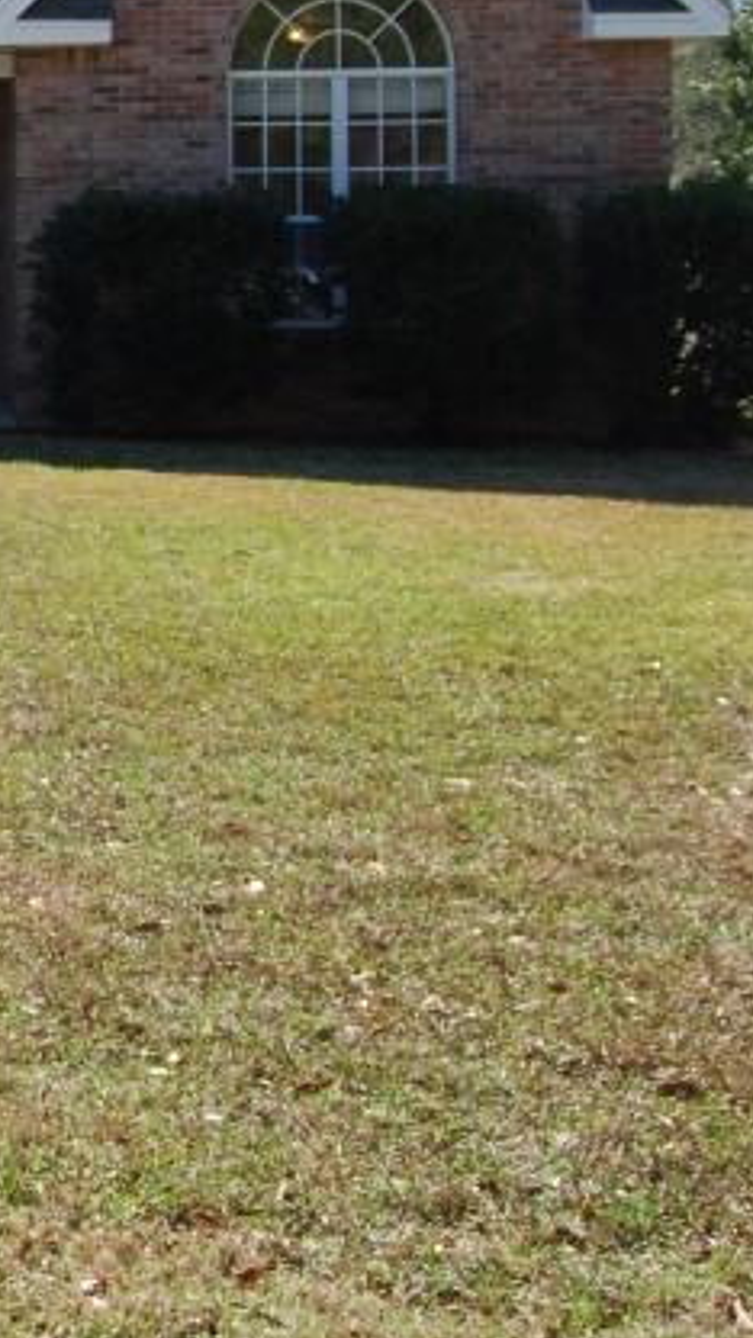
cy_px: 267
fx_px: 2769
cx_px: -687
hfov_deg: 13.5
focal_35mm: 78
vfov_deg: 26.7
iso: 100
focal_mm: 18
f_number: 6.3
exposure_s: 1/160
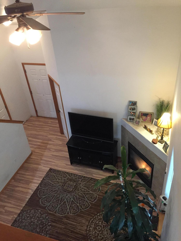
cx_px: 90
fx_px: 202
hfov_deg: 48.2
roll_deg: +6.1
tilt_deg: -34.1
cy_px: 120
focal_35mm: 29
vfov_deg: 61.7
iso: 250
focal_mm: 4.15
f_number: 2.2
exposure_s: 1/30
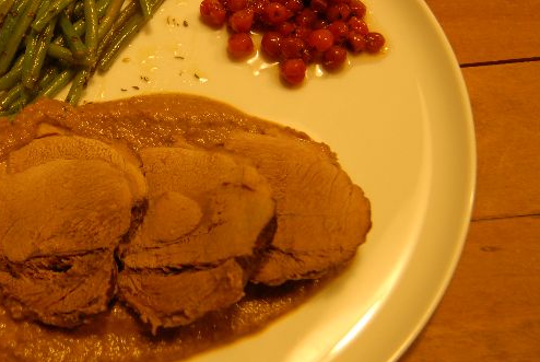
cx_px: 132
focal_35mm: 47
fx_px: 706
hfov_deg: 40.6
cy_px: 142
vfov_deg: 28.7
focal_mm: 20
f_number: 4
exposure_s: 1/25
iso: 400
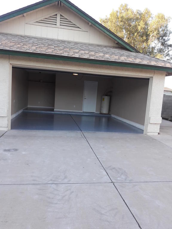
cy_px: 114
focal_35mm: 28
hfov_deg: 49.7
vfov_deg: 63.4
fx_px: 186
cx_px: 86
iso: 40
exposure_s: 1/104
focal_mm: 3.7
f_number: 1.9
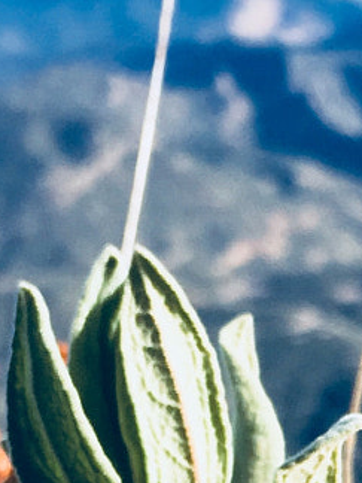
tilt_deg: -18.5
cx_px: 361
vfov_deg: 13.3
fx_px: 1994
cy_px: 632
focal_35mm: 143
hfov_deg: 10.3
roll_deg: +2.8
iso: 25
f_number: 2.2
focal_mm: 4.15
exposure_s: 1/916
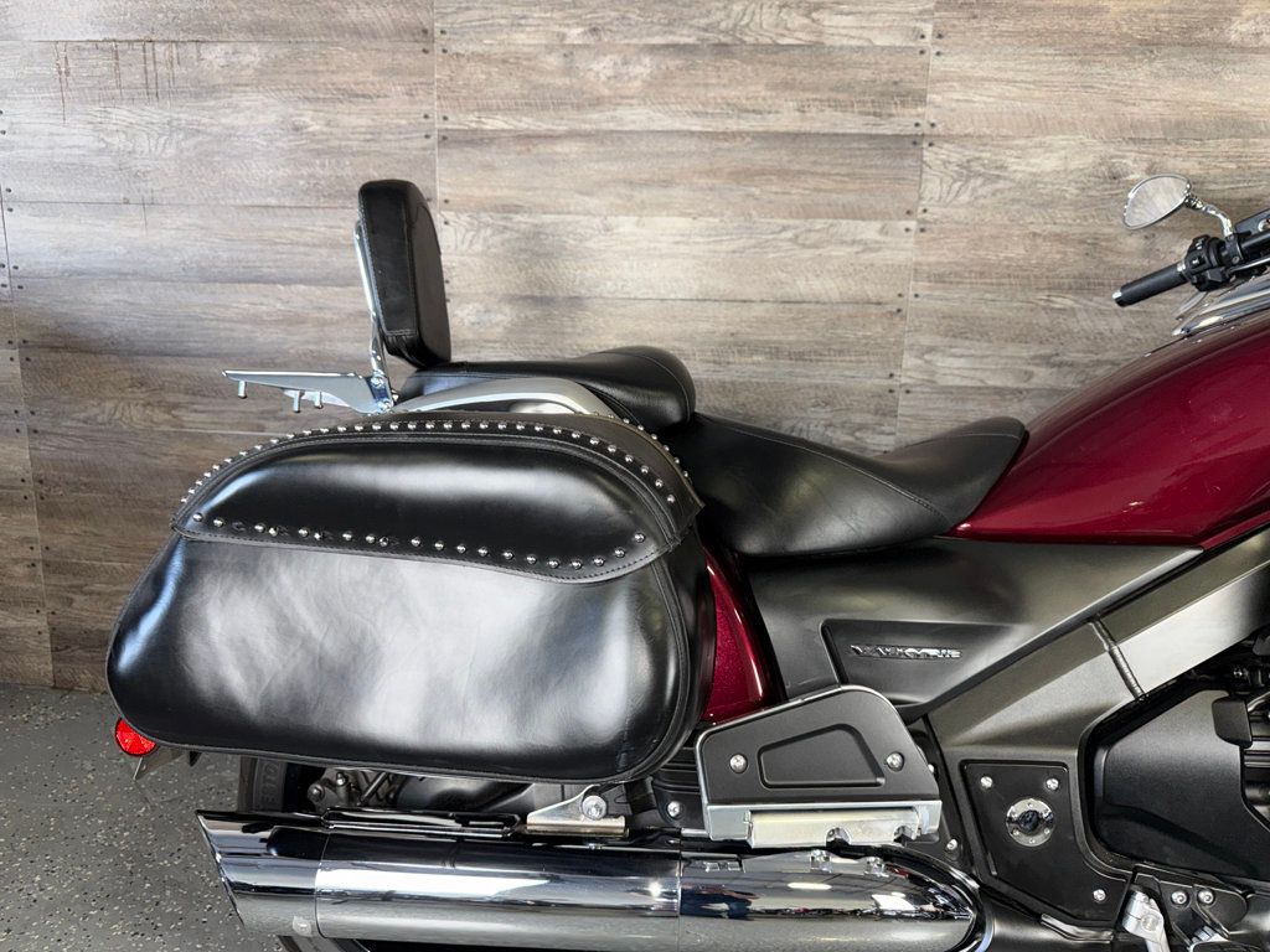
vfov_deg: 56.8
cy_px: 476
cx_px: 635
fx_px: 881
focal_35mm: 24
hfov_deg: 71.6
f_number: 1.78
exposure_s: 1/30
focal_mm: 6.76
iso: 50
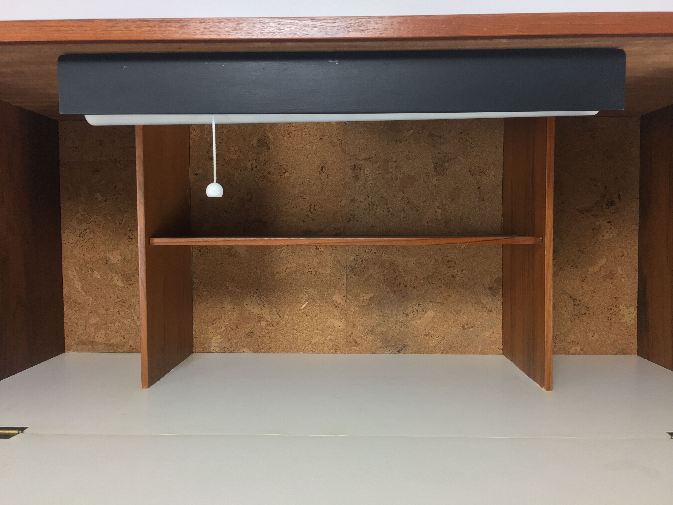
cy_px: 252
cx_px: 336
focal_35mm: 29
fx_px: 564
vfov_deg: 48.2
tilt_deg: -2.4
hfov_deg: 61.7
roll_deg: +0.1
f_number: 2.2
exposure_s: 1/33
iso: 100
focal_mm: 4.15
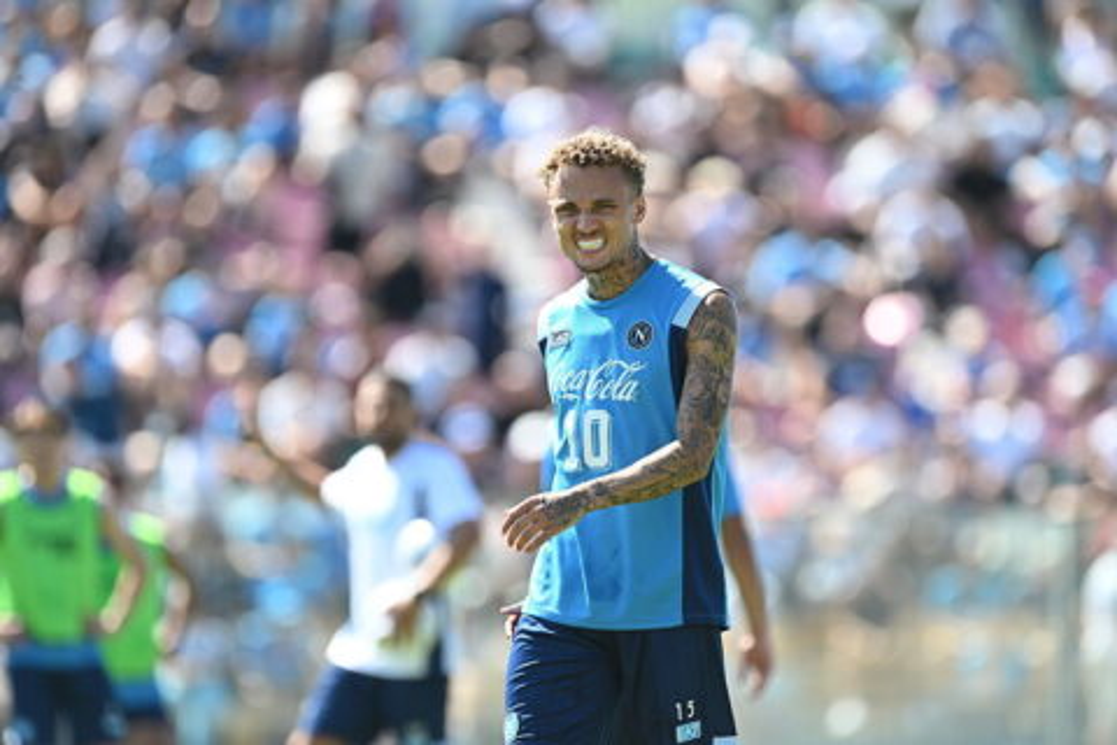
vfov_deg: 3.4
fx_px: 12410
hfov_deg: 5.2
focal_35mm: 400
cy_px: 372
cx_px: 558
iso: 500
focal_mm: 400
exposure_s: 1/1600
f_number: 4
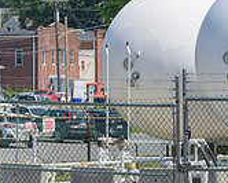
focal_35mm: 367
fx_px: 2478
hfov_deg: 5.2
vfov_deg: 4.2
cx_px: -159
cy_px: 64
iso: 160
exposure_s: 1/500
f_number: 8
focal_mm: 110
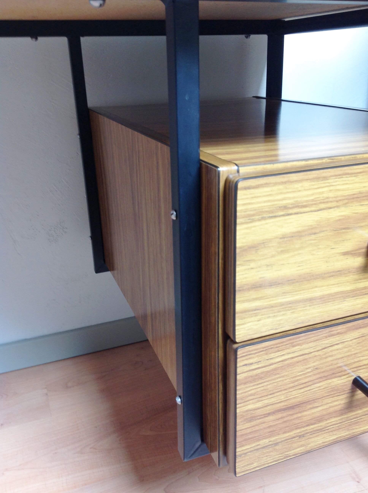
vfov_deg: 52.7
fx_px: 497
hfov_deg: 40.6
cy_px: 246
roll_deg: +2.6
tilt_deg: -21.0
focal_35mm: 35
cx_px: 184
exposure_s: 1/15
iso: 80
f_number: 2.4
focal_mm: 4.28
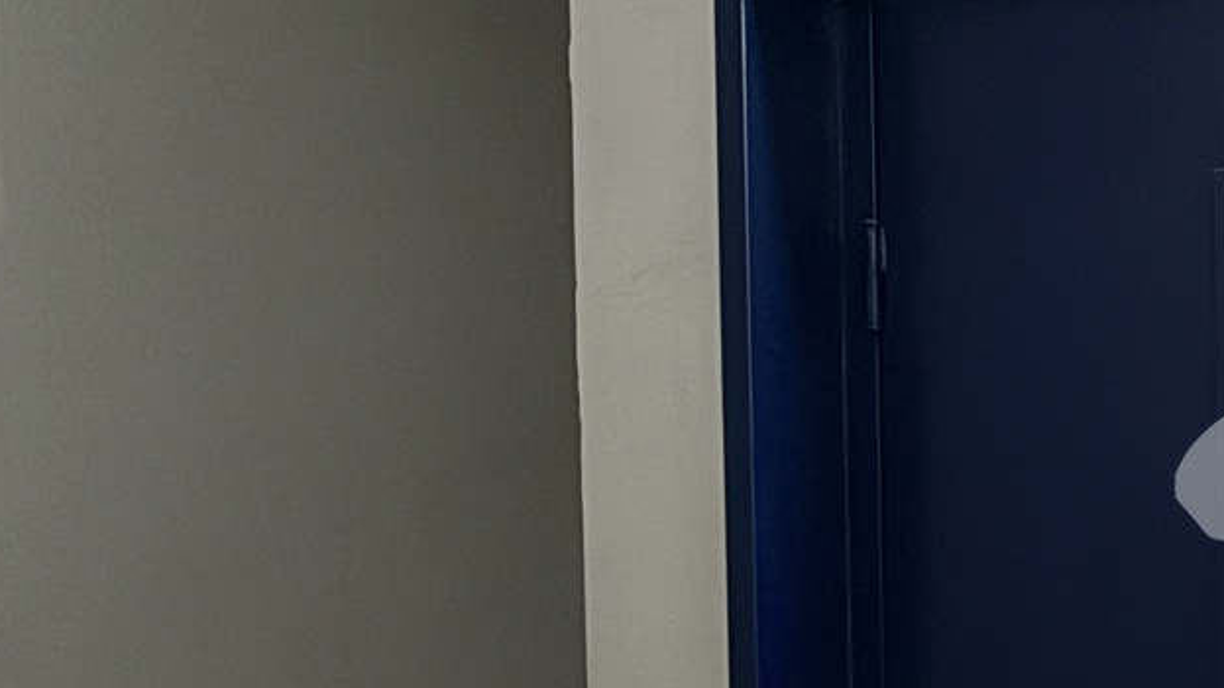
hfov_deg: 32.7
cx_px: 1591
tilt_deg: -1.9
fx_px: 1525
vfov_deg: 24.4
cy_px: 674
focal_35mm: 47
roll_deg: +0.6
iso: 500
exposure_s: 1/33
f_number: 2.2
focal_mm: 2.22
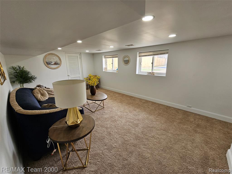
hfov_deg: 106.2
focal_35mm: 13
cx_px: 116
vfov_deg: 89.9
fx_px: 87
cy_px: 87
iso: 50
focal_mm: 2.2
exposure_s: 1/60
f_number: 2.2
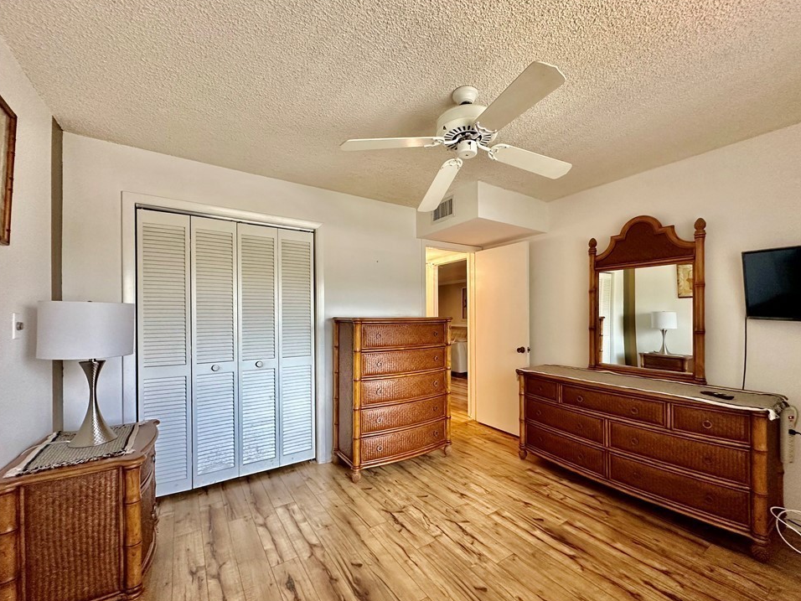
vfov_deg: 81.7
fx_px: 347
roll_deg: +0.1
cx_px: 425
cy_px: 316
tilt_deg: +0.7
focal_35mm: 15
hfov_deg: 98.1
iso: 320
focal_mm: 2.22
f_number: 2.2
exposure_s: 1/120
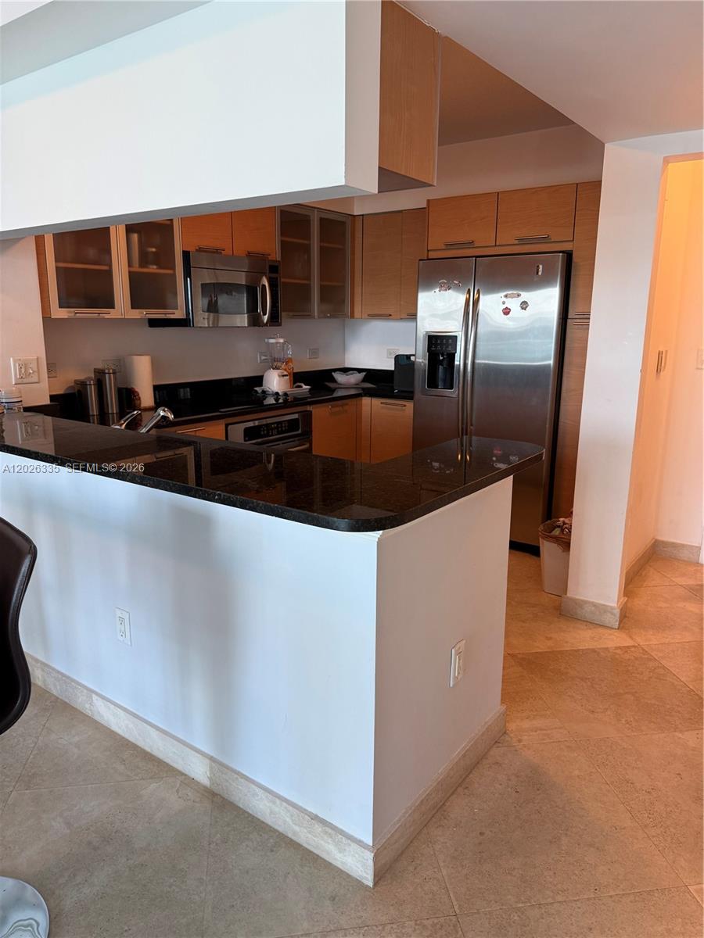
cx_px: 352
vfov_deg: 71.6
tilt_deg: -11.5
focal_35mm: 24
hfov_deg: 56.8
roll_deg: +0.4
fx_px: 651
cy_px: 469
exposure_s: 1/120
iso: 200
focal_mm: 6.76
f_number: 1.78
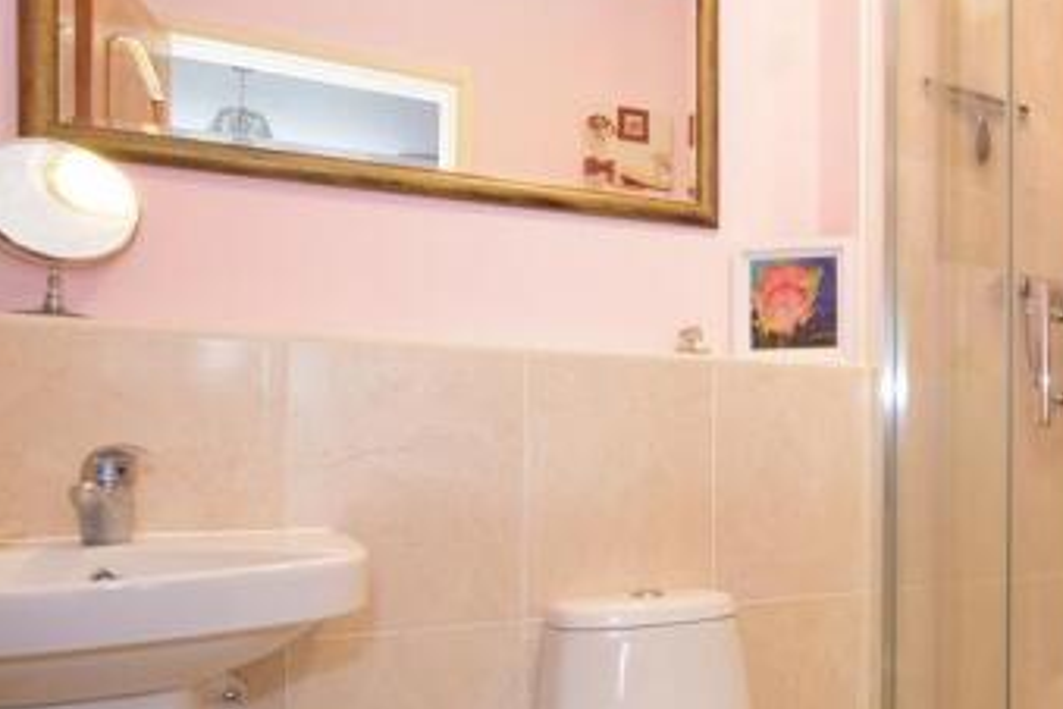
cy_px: 450
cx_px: 925
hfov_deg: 52.7
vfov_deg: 40.8
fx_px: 944
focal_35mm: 32
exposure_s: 1
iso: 400
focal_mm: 11
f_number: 20
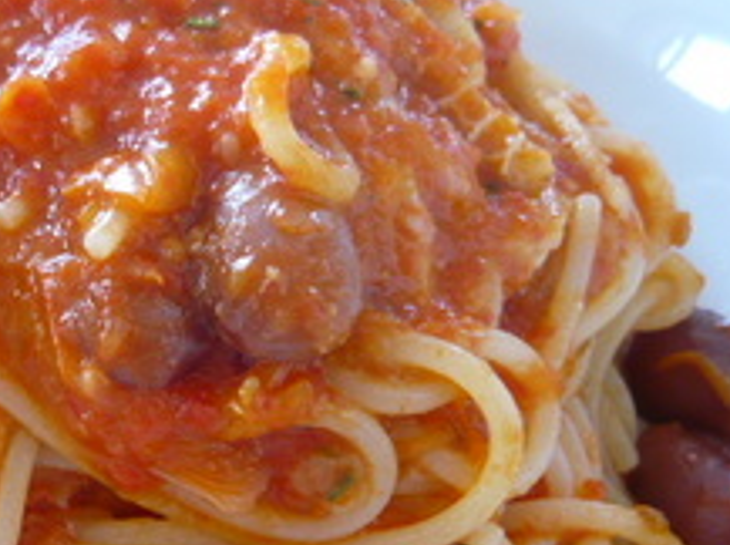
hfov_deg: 29.2
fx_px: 1347
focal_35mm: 64
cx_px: 84
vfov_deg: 22.8
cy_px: 321
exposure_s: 1/30
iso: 200
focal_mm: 5.5
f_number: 2.8
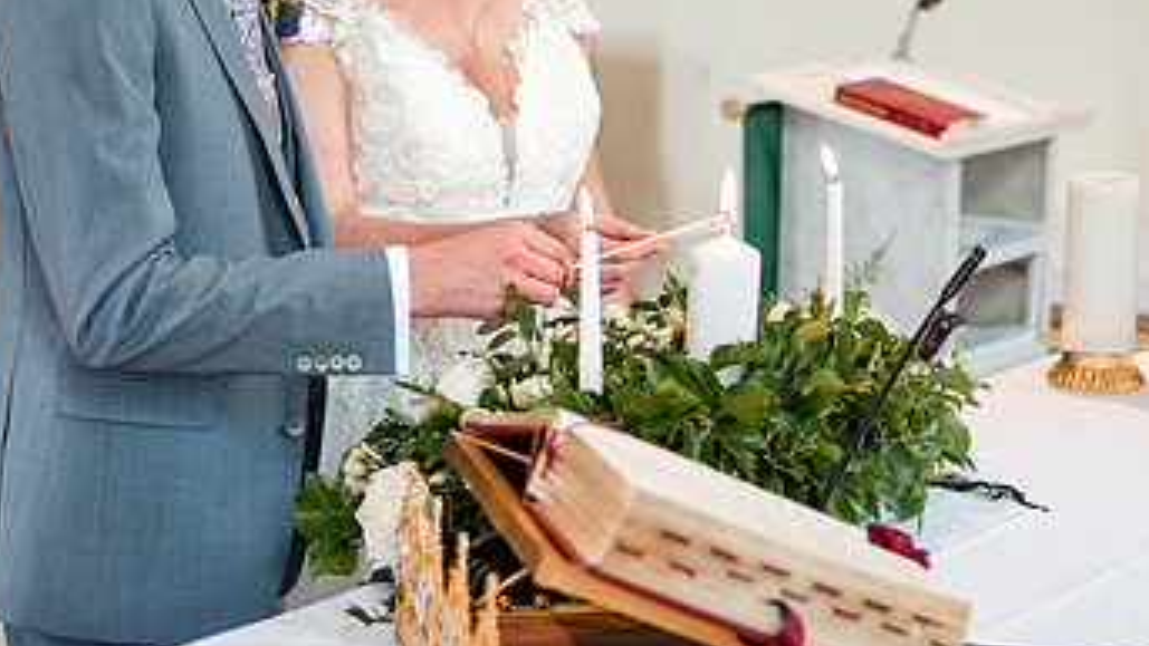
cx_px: 502
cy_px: 186
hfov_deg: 23.2
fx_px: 2803
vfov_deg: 13.1
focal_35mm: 92
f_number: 1.8
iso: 1600
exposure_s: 1/500
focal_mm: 35
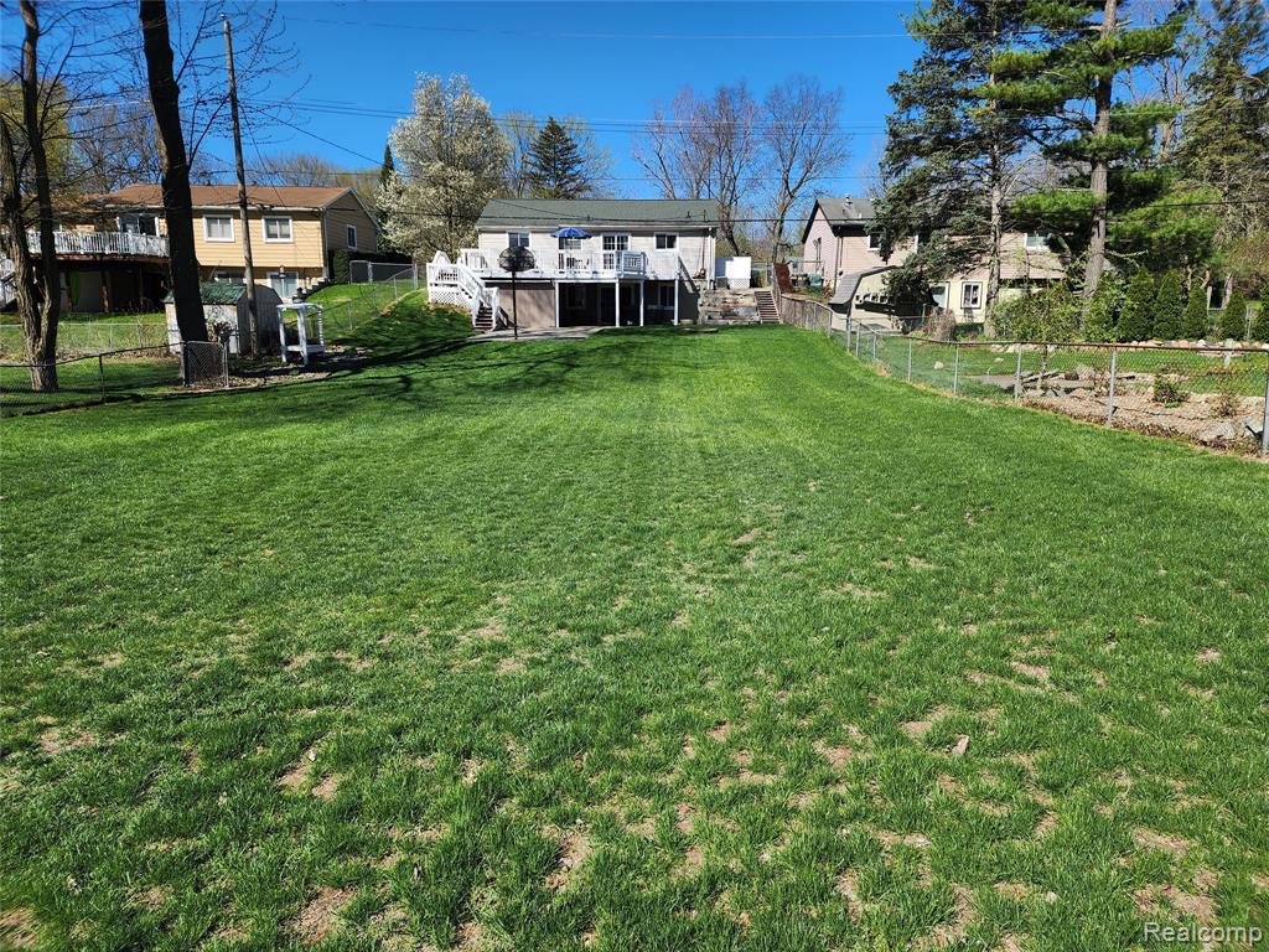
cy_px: 476
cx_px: 634
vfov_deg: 58.9
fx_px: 843
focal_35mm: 23
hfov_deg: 73.9
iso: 12
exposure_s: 1/799
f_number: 1.8
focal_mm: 6.4
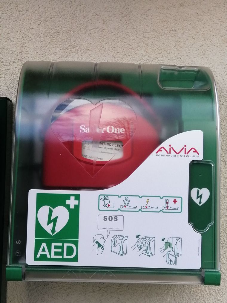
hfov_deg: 29.7
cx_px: 114
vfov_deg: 38.9
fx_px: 428
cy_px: 152
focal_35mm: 49
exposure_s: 1/277
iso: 50
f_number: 1.8
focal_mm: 3.6
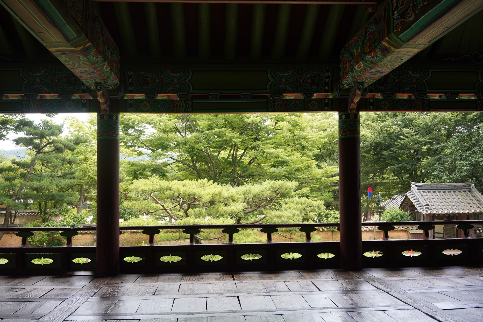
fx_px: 470
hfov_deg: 54.4
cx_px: 242
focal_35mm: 35
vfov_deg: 37.9
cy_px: 161
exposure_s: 1/200
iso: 800
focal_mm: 35
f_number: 8
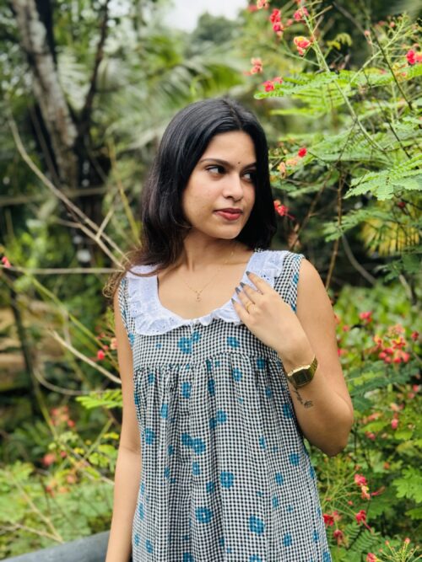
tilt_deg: -6.8
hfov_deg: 30.3
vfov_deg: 39.7
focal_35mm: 48
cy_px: 281
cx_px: 211
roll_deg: +3.2
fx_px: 780
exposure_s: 1/1094
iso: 64
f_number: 1.78
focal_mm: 6.76
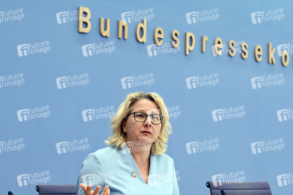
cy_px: 98
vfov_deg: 19.4
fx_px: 569
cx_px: 146
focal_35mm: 70
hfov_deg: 28.9
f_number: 5.6
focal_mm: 70
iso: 4000
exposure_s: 1/500
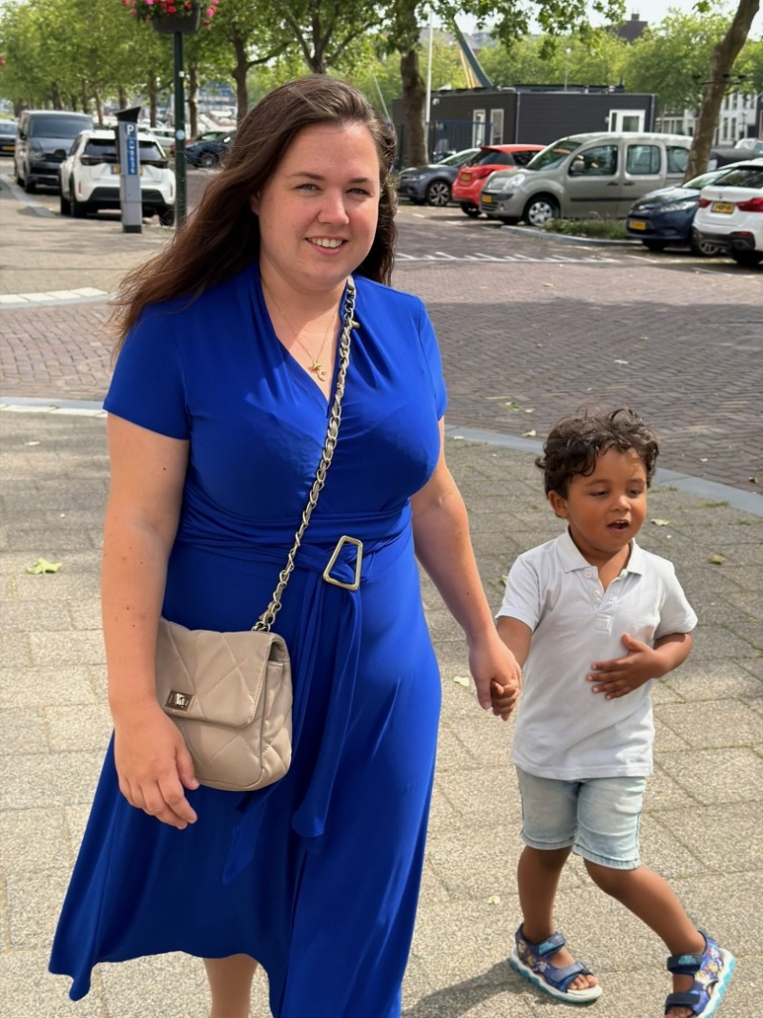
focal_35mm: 48
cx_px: 382
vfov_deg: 39.7
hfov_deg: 30.3
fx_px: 1411
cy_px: 509
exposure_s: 1/7874
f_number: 1.78
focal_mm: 6.76
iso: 320
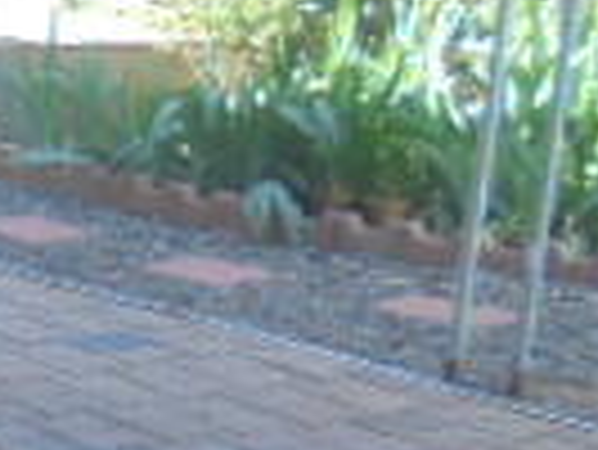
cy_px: 360
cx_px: -746
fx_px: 2161
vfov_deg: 11.8
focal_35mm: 125
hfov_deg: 12.8
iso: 100
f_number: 3.5
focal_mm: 4.6
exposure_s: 1/80
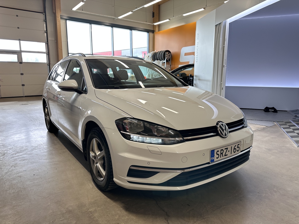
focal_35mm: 24
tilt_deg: -10.1
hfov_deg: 71.6
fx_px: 207
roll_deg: -0.2
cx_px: 150
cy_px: 112
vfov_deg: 56.8
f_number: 1.78
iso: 64
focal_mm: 6.86
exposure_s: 1/84
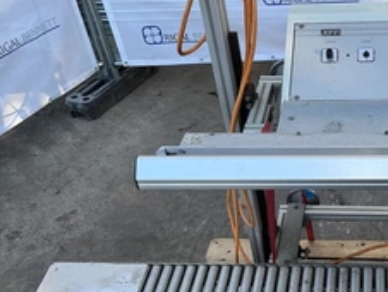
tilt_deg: -35.4
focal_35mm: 46
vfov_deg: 31.5
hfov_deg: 38.9
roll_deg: +2.8
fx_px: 516
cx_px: 335
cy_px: 175
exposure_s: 1/343
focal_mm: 5.1
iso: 32
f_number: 1.6
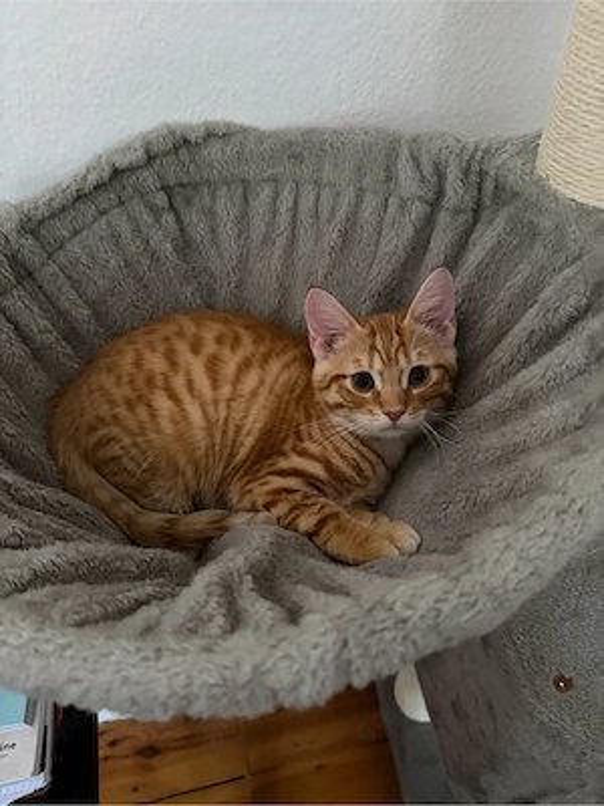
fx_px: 558
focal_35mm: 24
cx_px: 302
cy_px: 403
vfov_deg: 71.6
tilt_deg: -47.2
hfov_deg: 56.8
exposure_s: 1/31
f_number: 1.78
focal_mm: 6.76
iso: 1000
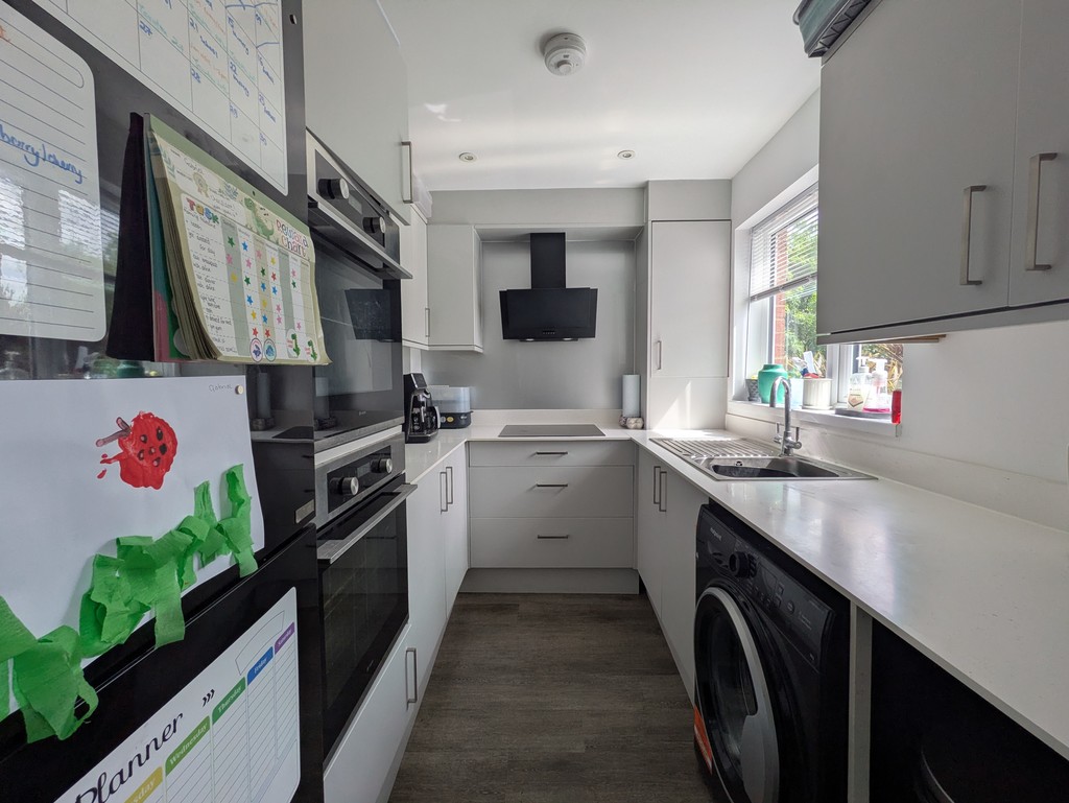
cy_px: 402
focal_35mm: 14
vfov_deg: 85.7
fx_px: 433
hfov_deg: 102.0
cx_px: 534
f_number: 2.2
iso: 50
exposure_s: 1/287
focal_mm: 1.83
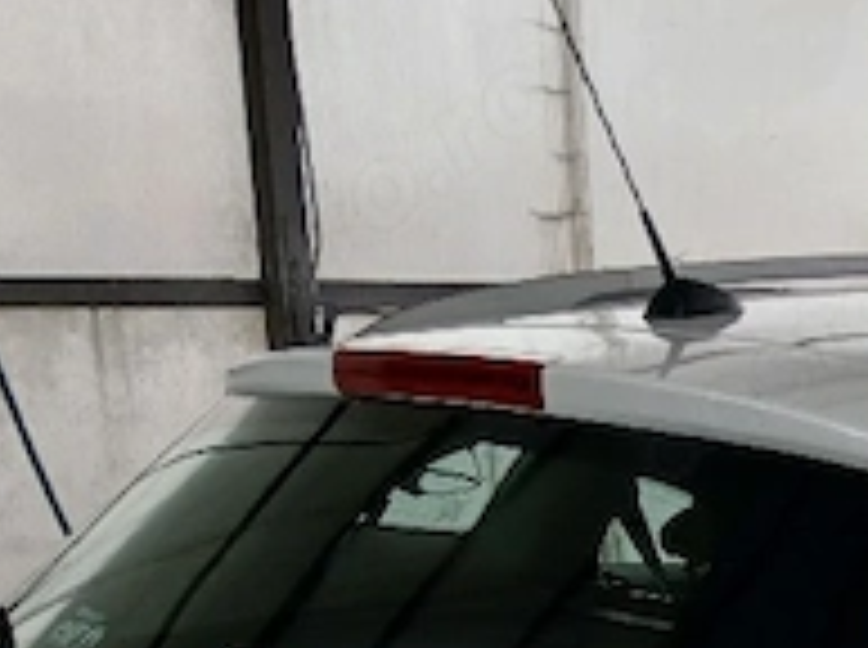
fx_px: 2027
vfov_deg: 16.4
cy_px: 1008
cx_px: 1133
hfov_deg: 21.8
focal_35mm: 81
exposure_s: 1/112
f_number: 1.8
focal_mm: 3.98
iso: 20
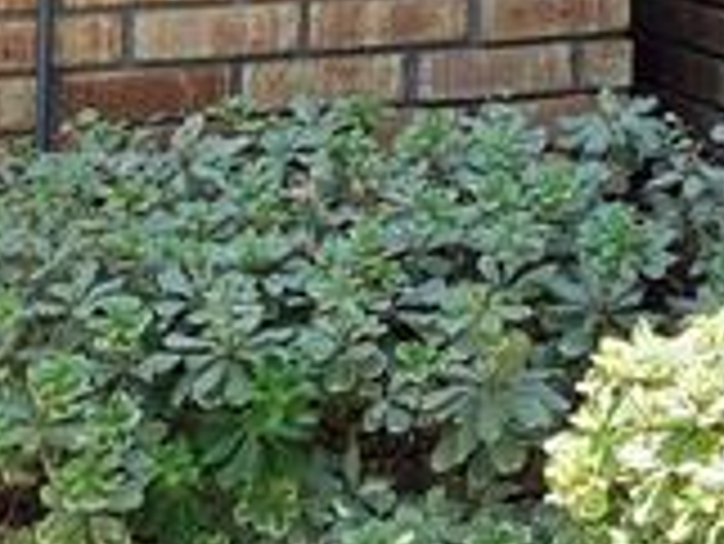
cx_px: 827
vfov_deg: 9.1
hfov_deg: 13.2
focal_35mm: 146
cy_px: -805
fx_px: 3056
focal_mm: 5.4
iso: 25
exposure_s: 1/500
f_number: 1.8
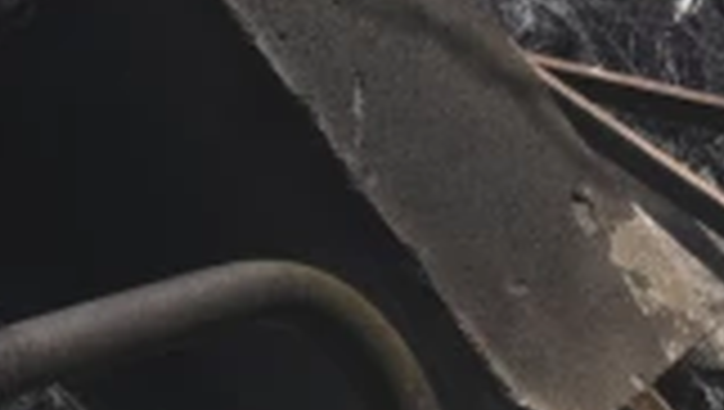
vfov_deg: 3.4
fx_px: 6592
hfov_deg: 6.1
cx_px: 1605
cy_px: -1289
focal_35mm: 343
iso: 800
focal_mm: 44
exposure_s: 1/2000
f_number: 8
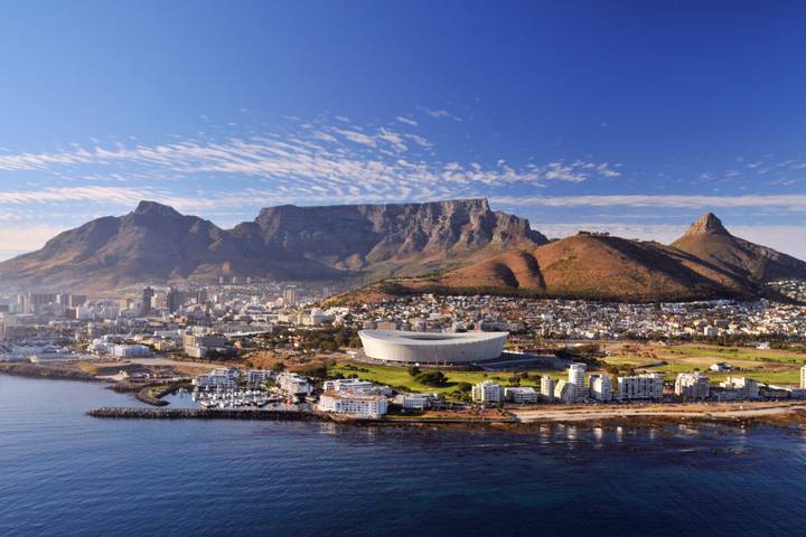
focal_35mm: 30
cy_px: 268
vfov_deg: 43.6
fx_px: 672
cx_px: 403
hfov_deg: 61.9
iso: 200
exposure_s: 1/500
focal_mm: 20
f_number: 3.5
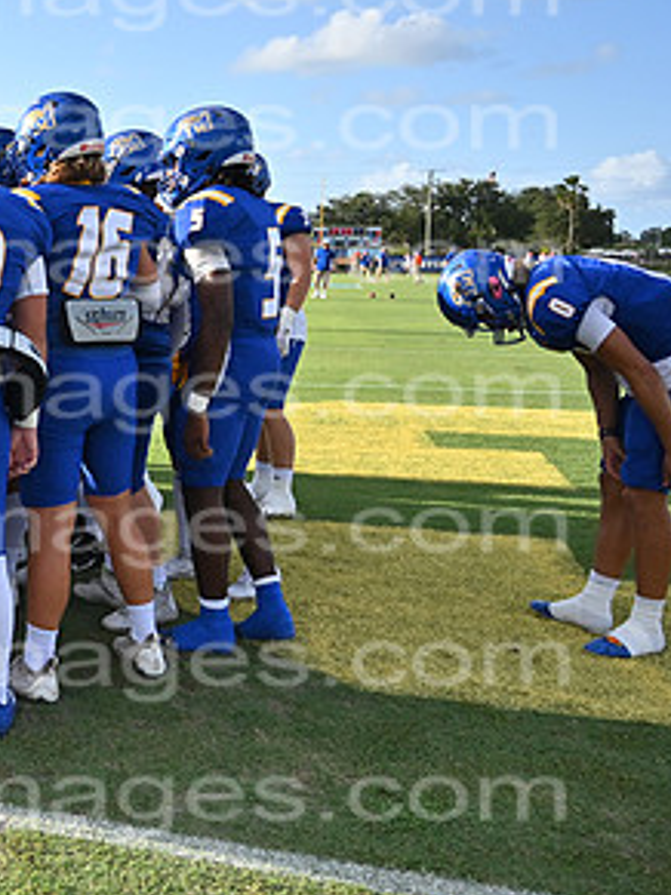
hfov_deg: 27.8
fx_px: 1190
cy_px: 329
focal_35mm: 46
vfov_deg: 40.9
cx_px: -126
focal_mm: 24
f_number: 4
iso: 1000
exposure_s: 1/8000
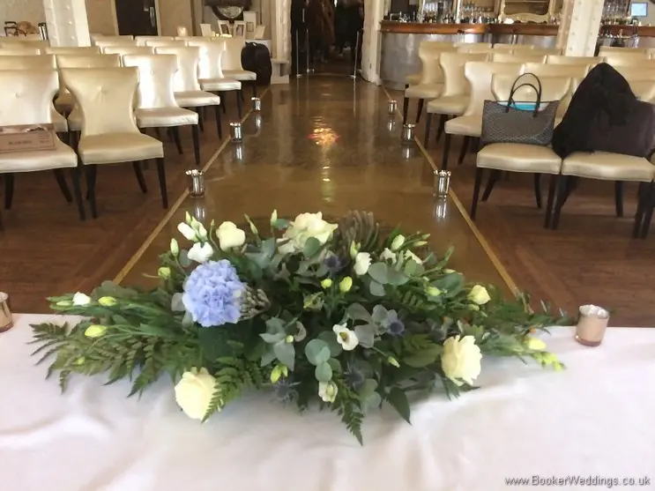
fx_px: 549
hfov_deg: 61.7
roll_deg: +1.0
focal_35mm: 29
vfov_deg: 48.2
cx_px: 328
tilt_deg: -24.1
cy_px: 246
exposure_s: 1/100
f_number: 2.2
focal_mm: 4.15
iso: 400
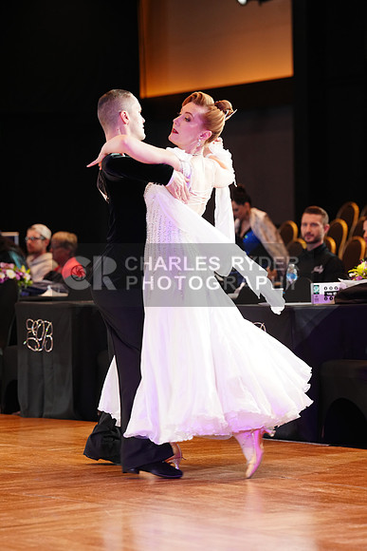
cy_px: 276
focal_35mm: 145
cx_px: 184
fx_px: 2216
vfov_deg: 14.2
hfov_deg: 9.5
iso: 1600
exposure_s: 1/200
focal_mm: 145
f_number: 4.5
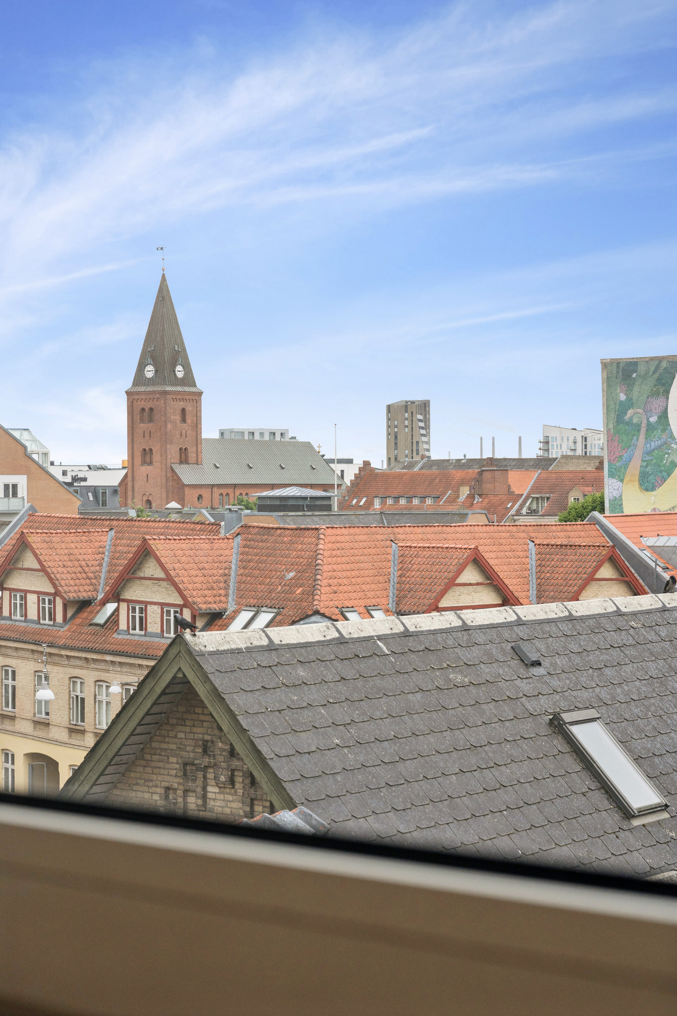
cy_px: 508
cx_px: 338
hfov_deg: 19.5
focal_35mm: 70
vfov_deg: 28.8
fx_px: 1974
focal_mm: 70
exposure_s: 1/320
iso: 1000
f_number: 8
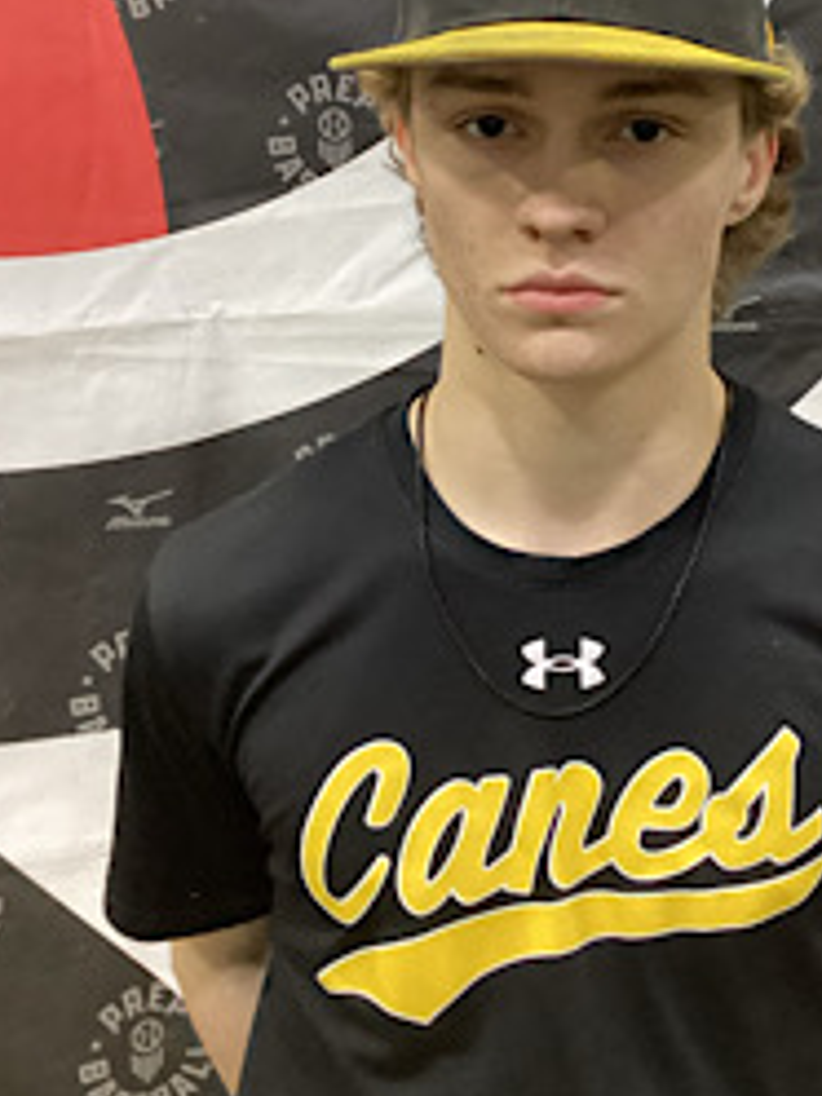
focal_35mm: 50
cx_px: 566
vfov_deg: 37.5
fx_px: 1583
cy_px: 305
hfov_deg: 28.9
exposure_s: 1/30
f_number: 2.4
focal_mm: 3.3
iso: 400
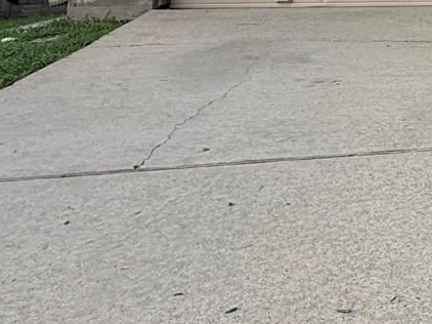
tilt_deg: +2.1
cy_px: -57
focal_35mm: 68
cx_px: 766
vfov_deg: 20.3
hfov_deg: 20.6
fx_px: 848
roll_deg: +0.1
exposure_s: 1/564
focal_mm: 2.22
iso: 40
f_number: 2.2
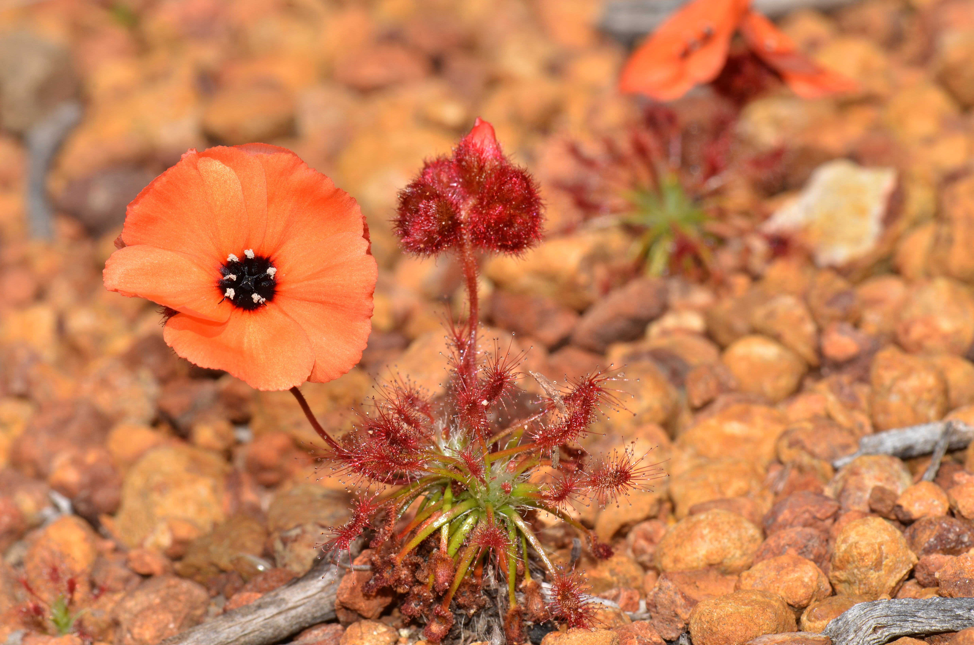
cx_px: 487
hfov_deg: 13.1
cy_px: 322
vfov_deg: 8.7
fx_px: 4252
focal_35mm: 158
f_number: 18
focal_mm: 105
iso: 160
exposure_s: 1/250
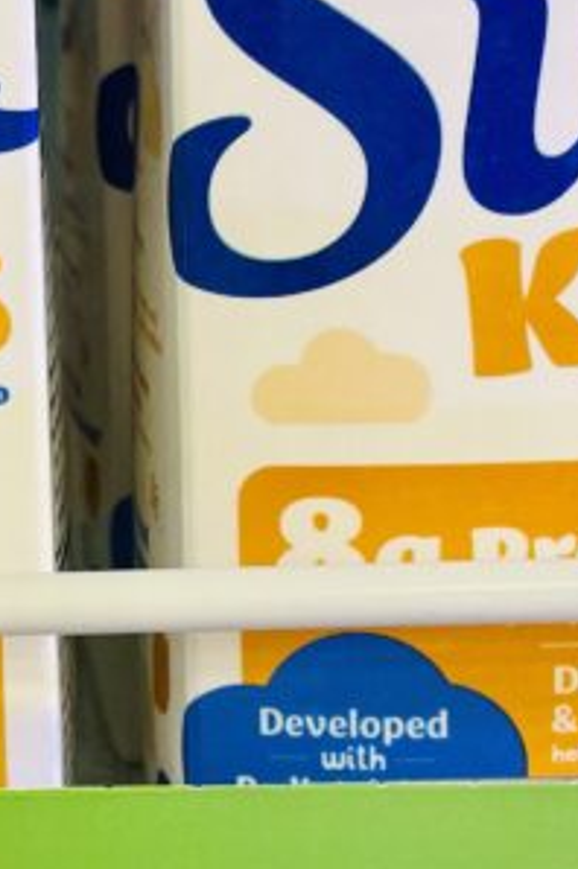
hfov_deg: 14.3
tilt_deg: -1.0
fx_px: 2245
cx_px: -55
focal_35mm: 93
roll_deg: +3.6
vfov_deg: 21.9
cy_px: 388
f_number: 1.6
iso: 80
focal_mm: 4.2
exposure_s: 1/67
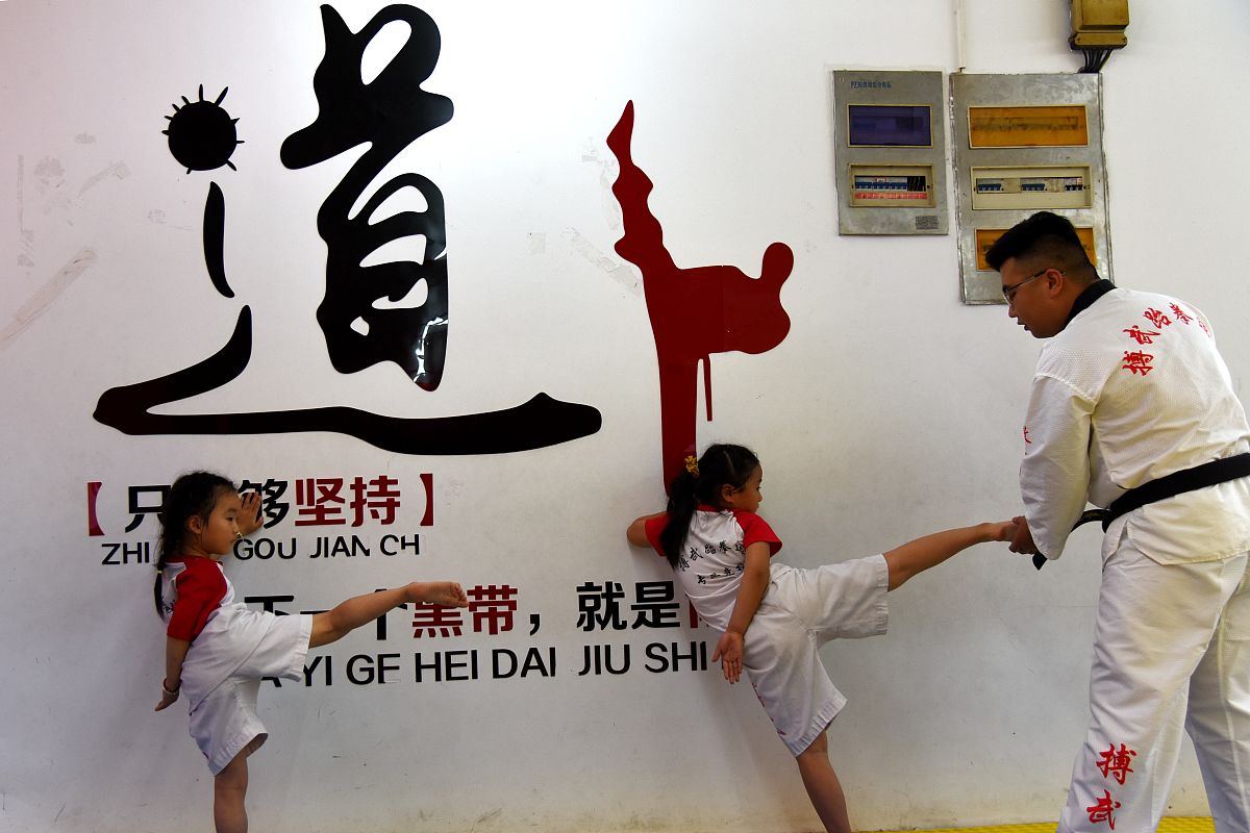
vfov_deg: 41.1
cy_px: 416
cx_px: 625
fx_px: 1111
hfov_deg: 58.7
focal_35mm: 32
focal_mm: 32
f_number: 4
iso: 450
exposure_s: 1/125
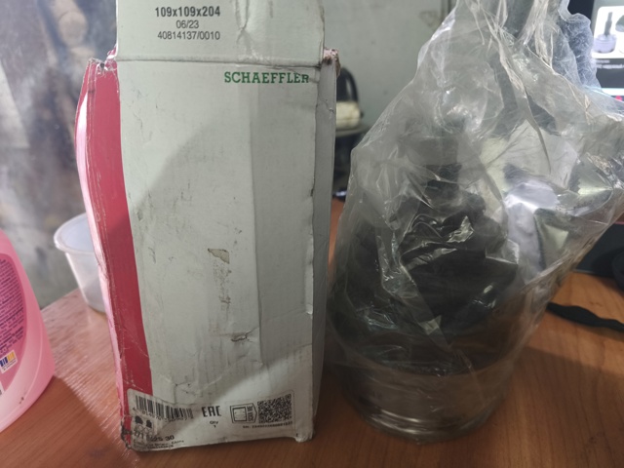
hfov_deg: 73.9
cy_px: 234
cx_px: 312
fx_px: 415
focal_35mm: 23
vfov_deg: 58.9
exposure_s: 1/33.3
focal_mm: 5.35
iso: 640
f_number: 1.7
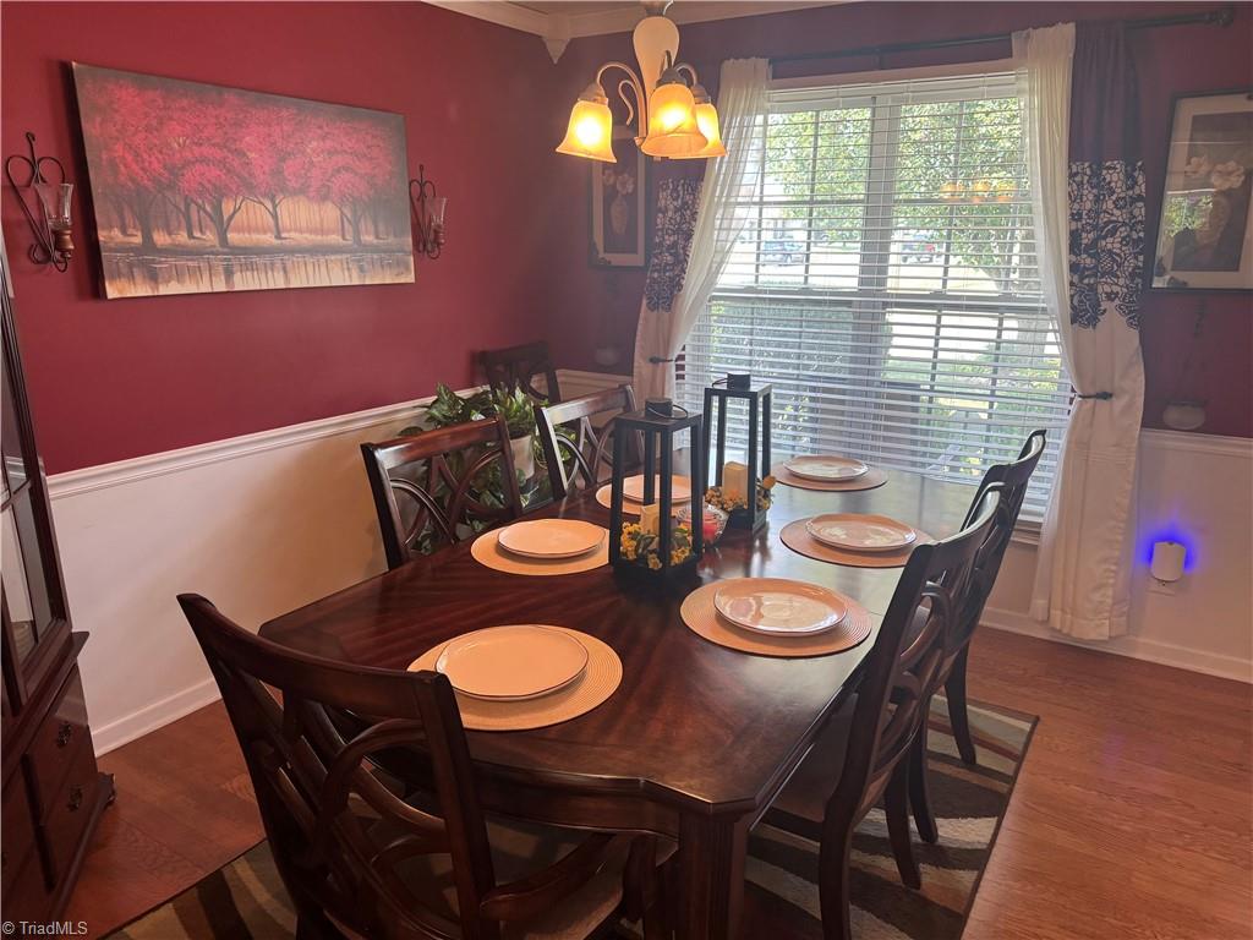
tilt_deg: -17.5
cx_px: 626
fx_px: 869
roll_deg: -0.7
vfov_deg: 56.8
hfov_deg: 71.6
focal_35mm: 24
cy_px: 470
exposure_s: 1/120
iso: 160
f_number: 1.78
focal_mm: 6.76
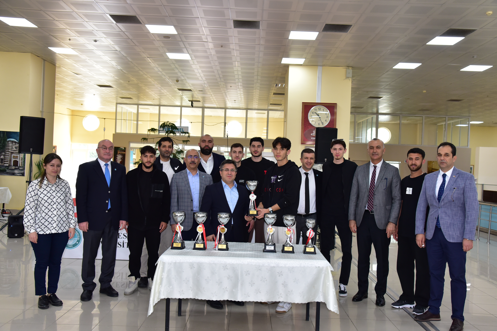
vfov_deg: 40.0
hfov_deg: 57.2
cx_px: 253
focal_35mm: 33
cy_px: 167
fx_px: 456
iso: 1800
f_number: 5
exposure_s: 1/200
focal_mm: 32
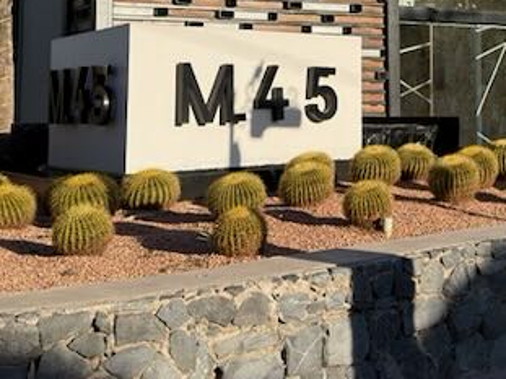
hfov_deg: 26.3
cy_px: 15
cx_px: 443
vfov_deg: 19.9
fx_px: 1052
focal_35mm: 72
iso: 64
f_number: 1.78
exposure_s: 1/5882
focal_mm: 6.76
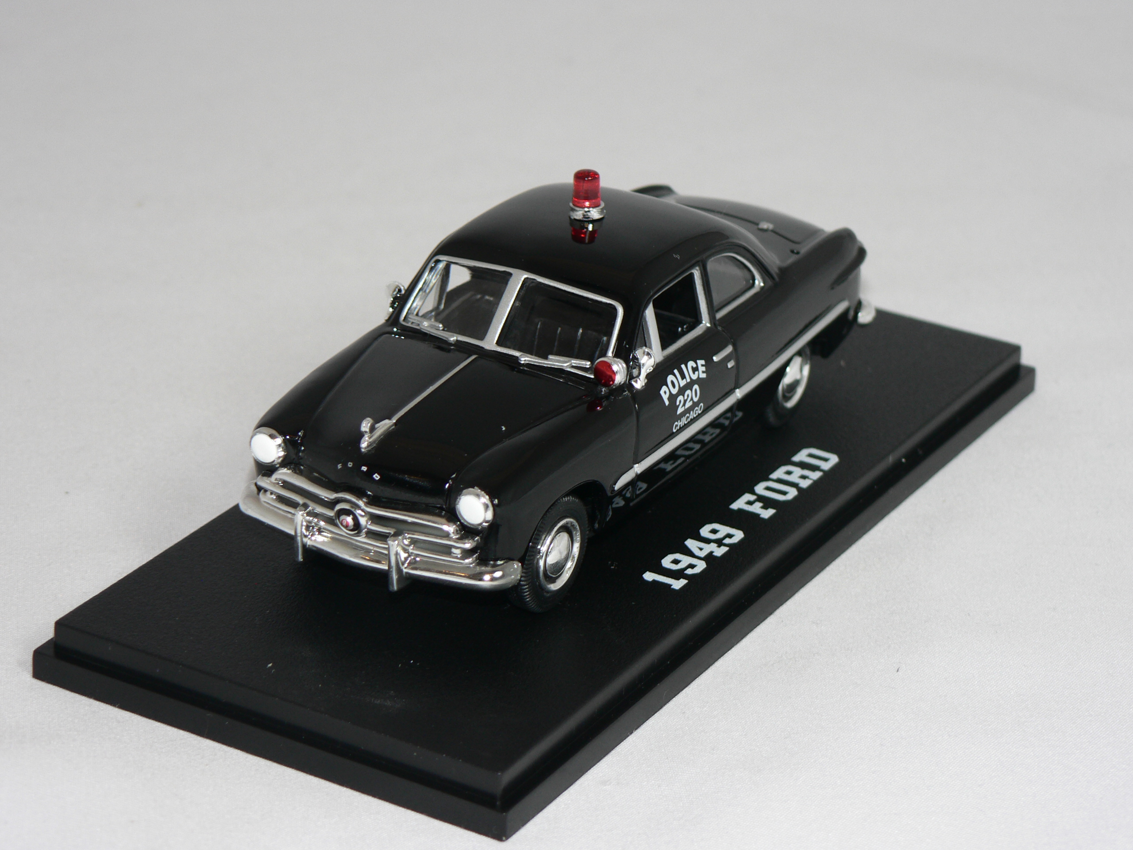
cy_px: 425
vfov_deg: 13.6
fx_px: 3568
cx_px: 566
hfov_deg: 18.0
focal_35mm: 109
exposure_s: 1/60
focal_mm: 18.2
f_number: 3.2
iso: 80
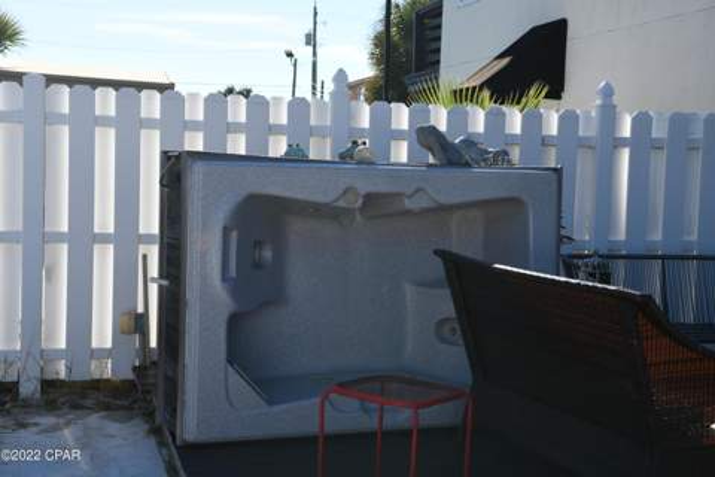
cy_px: 238
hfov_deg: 35.6
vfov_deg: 24.2
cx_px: 358
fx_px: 1112
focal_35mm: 56
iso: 200
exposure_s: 1/400
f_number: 10
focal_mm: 56
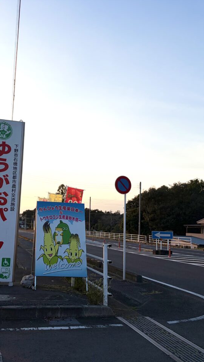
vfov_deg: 52.8
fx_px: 365
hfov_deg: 30.8
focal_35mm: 38
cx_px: 60
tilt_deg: +8.9
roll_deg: -1.4
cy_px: 181
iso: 50
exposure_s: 1/3279
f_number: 1.6
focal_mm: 5.96
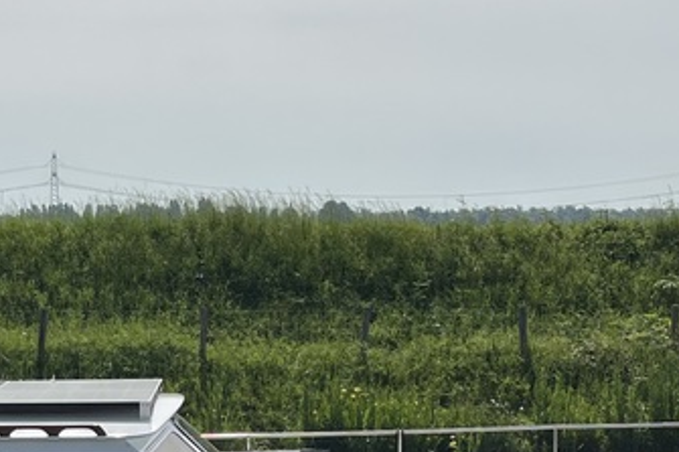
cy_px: 434
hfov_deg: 20.7
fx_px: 1829
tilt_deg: -6.5
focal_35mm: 97
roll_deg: +0.1
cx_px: 109
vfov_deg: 13.9
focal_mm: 5.1
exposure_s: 1/8403
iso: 50
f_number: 1.6
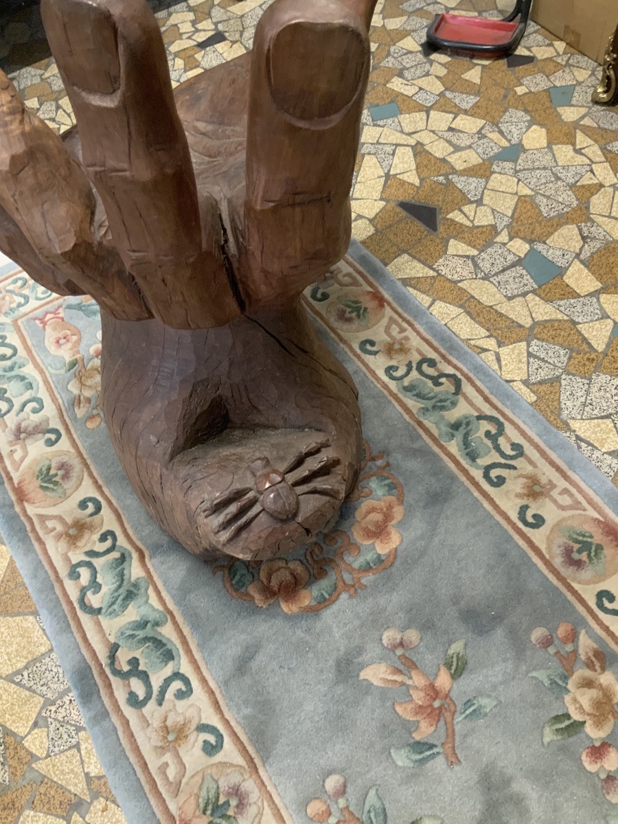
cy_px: 412
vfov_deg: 61.7
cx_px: 309
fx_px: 690
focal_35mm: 29
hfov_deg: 48.2
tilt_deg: -56.6
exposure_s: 1/60
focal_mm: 3
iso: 250
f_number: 1.8
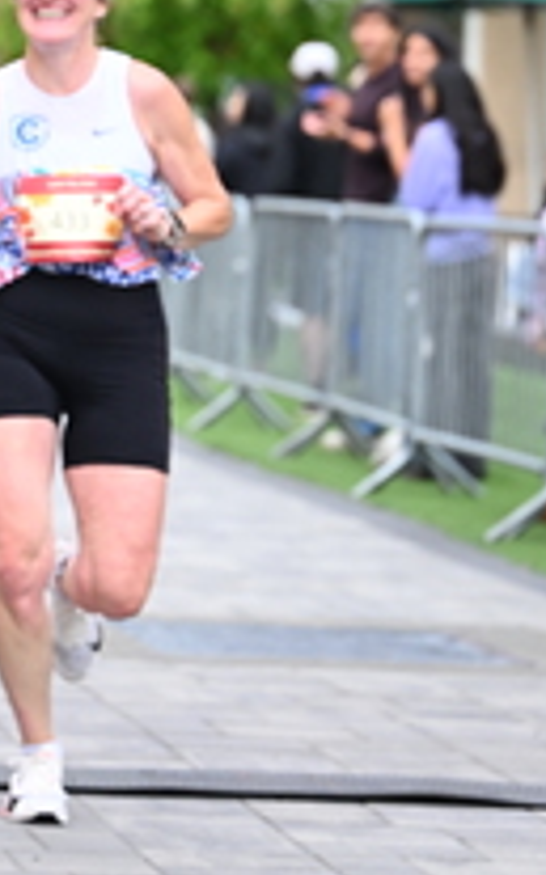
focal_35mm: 222
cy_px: 34
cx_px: -125
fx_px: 5297
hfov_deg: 5.9
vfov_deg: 9.4
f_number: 2.8
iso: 1000
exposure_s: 1/1600
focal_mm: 82
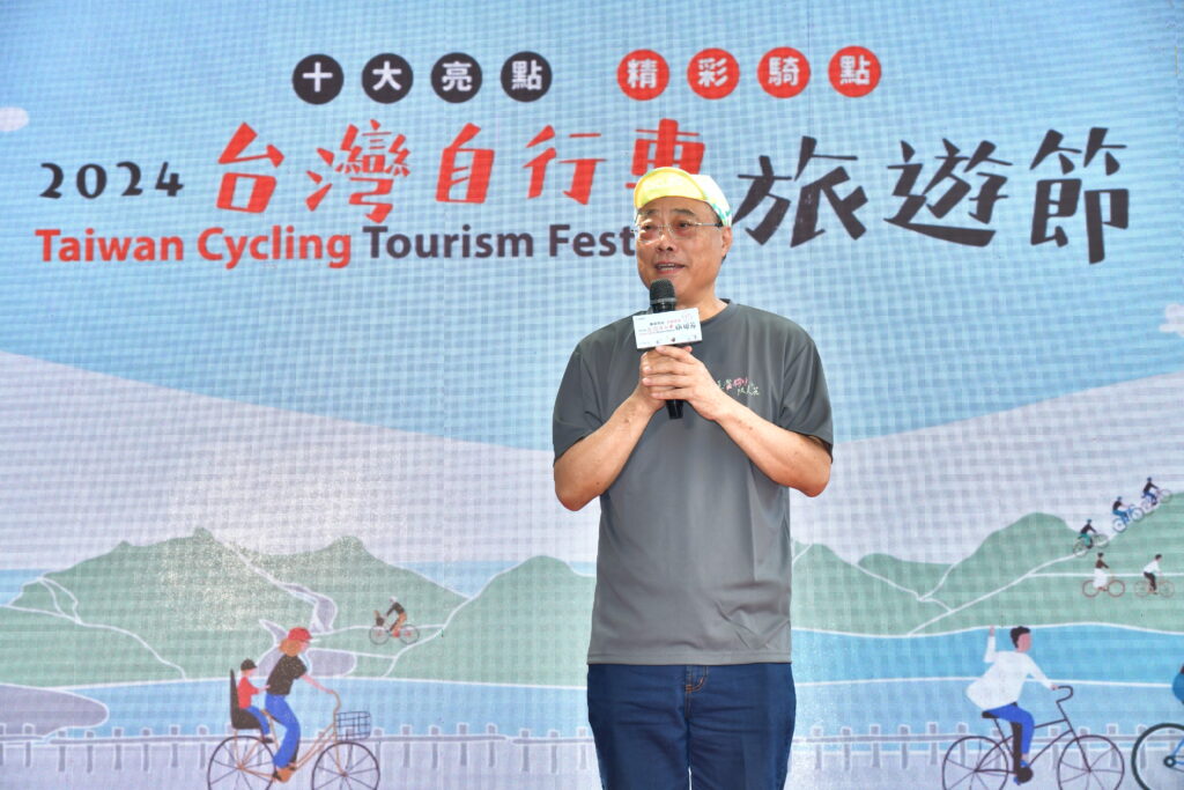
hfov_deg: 23.9
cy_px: 395
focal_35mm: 85
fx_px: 2796
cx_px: 592
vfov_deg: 16.1
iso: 400
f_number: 8
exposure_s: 1/125
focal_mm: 85
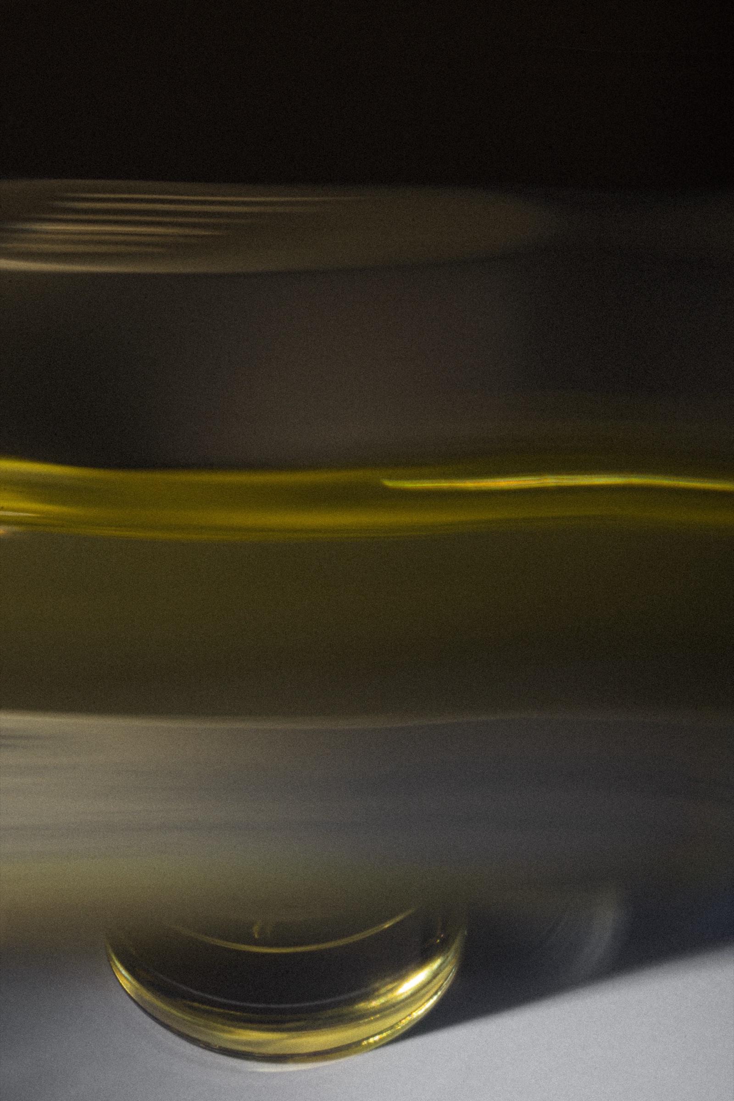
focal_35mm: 67
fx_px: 2049
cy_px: 550
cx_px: 367
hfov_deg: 20.3
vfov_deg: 30.1
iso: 50
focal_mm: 67
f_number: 36
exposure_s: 1/200
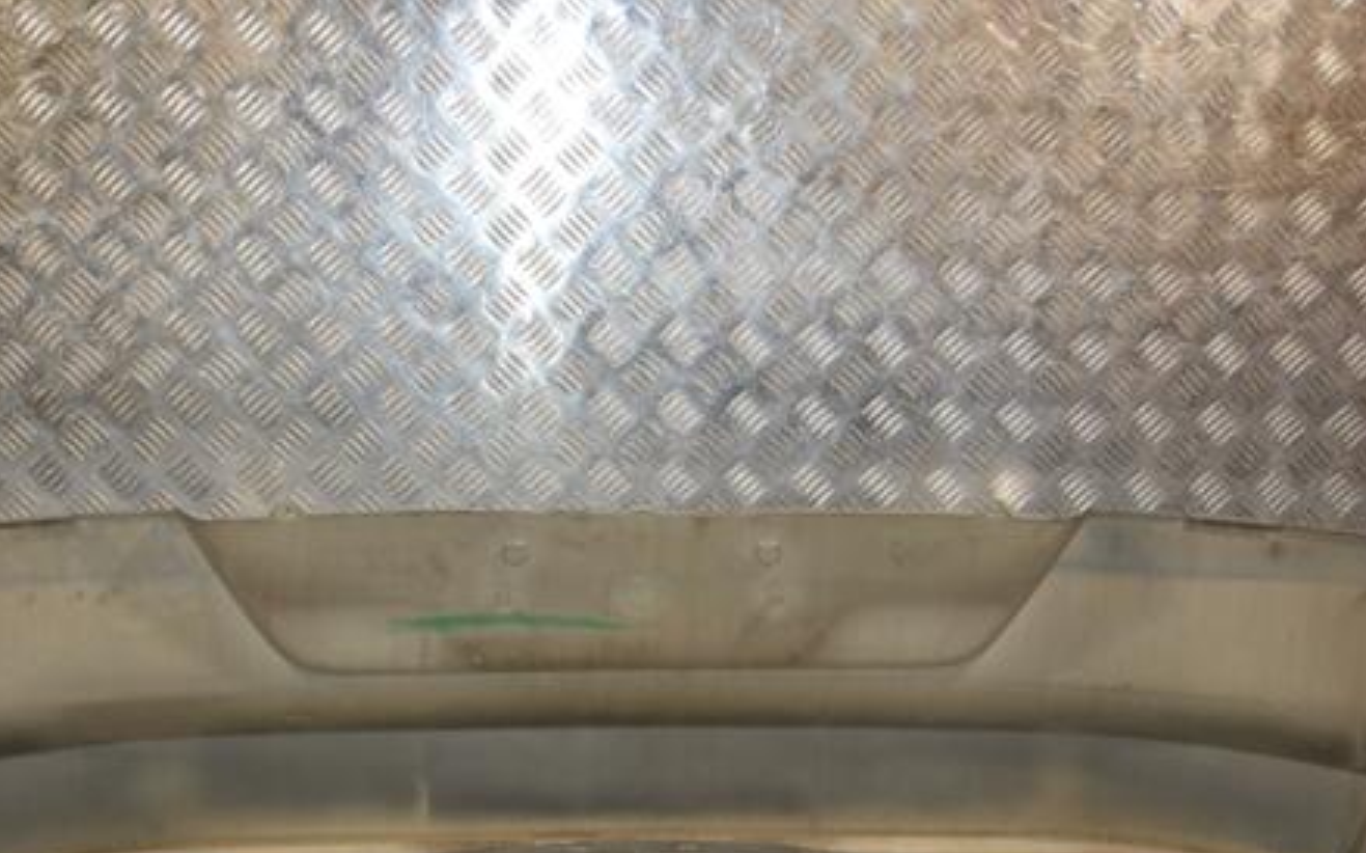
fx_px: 1712
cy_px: 517
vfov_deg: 27.9
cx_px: 622
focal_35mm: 46
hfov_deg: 43.5
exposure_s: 1/200
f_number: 5.6
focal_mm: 22
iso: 800
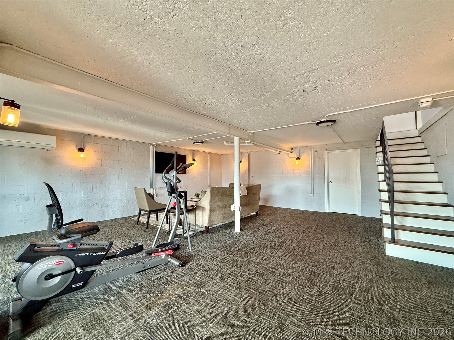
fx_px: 184
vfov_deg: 85.7
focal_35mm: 14
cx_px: 227
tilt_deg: +1.7
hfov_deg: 102.1
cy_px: 170
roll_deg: +0.4
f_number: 2.2
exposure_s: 1/60
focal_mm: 2.22
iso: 250
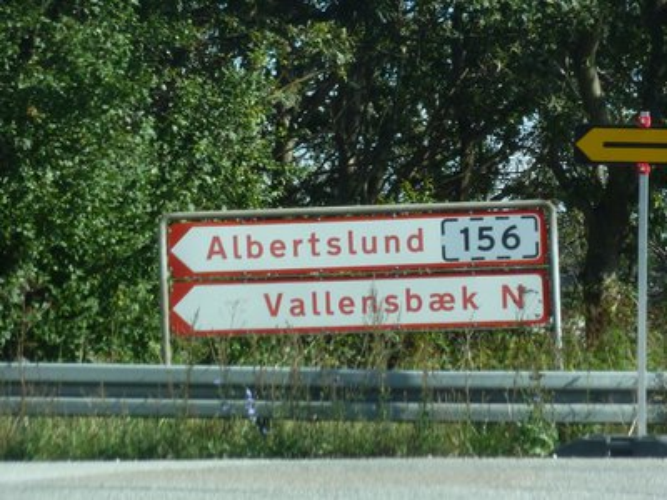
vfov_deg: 4.2
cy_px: 250
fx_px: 6821
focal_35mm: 354
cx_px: 334
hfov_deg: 5.6
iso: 80
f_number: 4.9
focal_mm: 49.2
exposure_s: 1/160
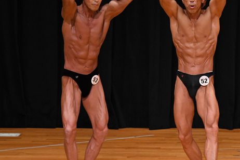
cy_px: 76
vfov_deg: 3.0
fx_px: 3020
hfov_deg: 4.5
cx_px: 193
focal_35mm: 453
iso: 3200
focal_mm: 180
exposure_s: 1/400
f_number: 5.6
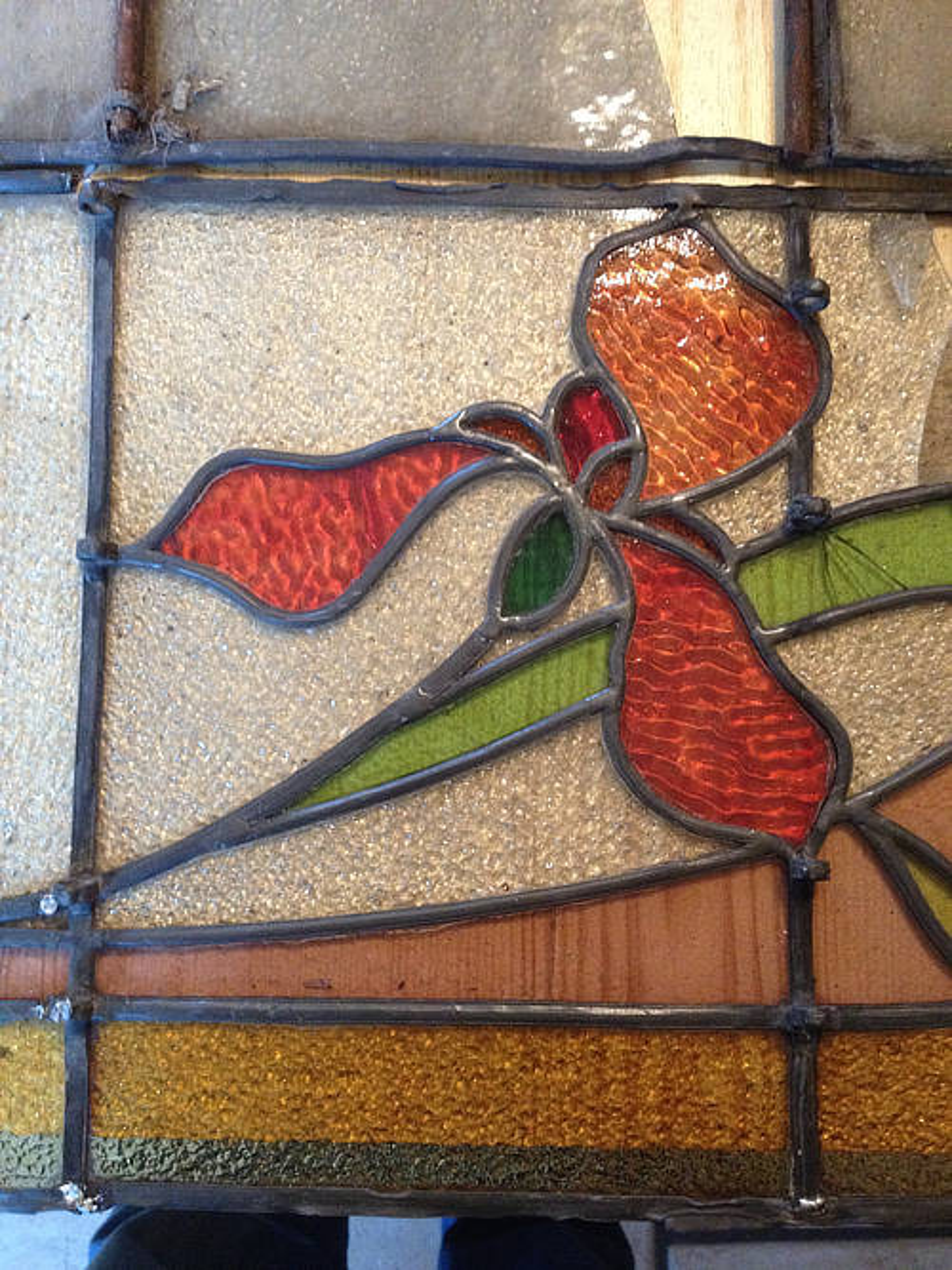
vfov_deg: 52.6
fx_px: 1284
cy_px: 635
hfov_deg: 40.7
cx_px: 476
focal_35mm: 35
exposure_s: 1/17
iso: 400
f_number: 2.4
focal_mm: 4.28
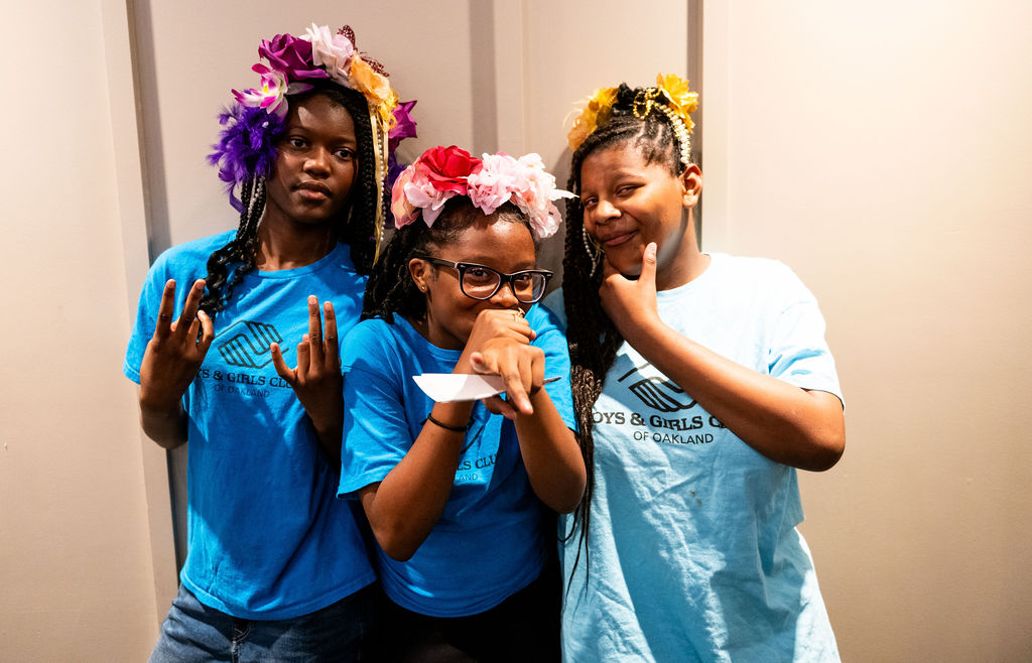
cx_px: 459
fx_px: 773
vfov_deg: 46.2
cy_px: 276
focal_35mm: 27
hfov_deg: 67.2
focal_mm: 24
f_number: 2.8
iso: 1600
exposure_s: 1/100
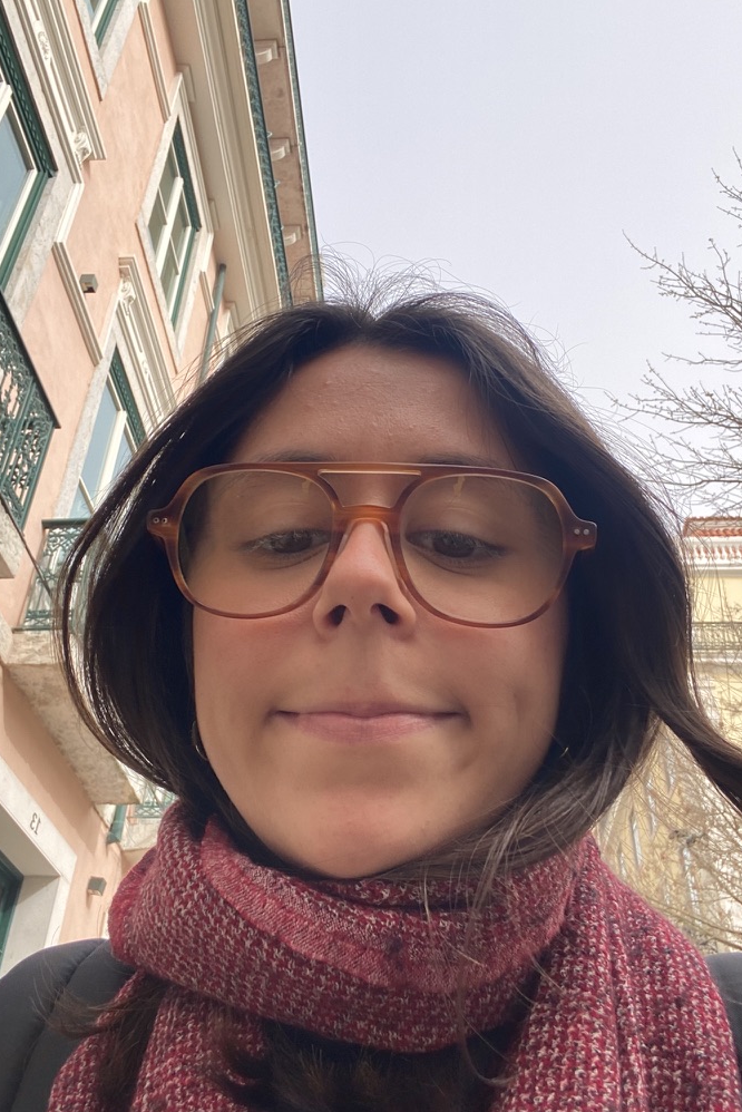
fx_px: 989
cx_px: 363
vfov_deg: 58.7
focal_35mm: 32
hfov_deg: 41.1
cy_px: 550
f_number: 2.2
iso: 25
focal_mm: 2.71
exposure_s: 1/122
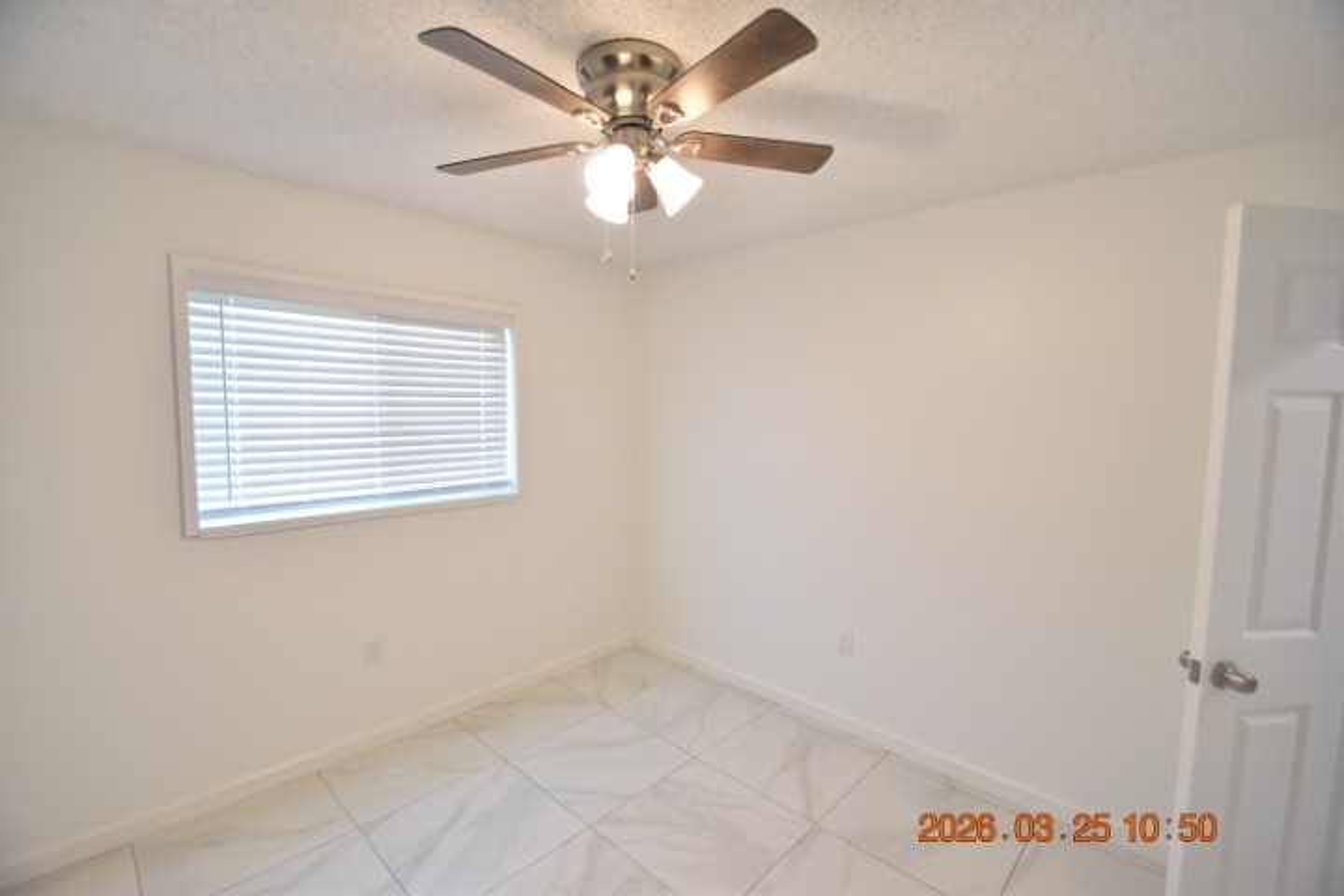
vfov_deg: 77.3
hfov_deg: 100.4
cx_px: 672
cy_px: 448
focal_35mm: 15
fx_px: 560
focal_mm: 10
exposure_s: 1/90
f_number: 3.5
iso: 800
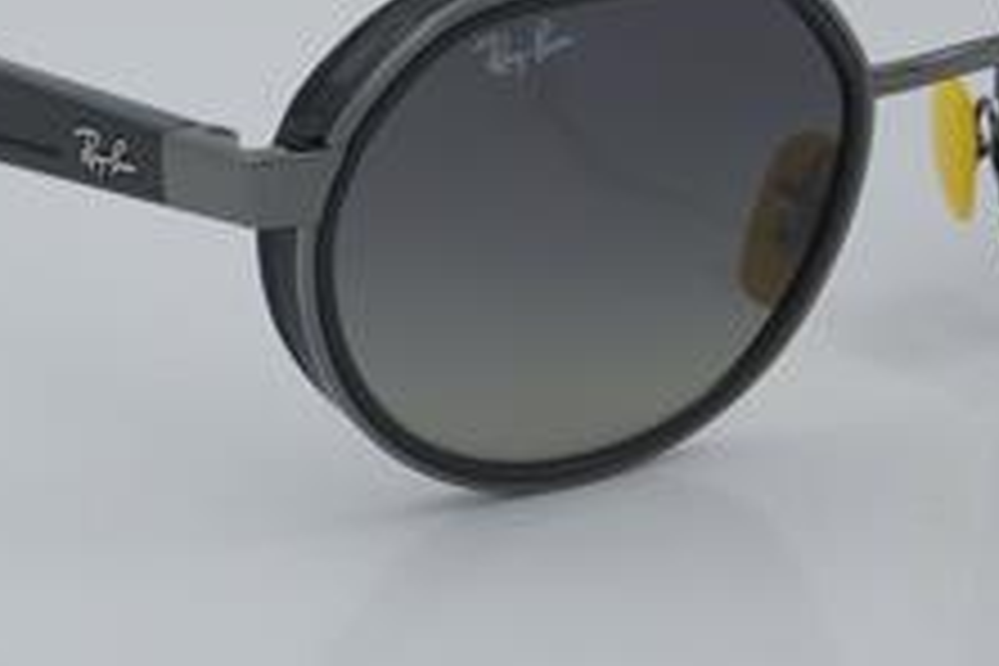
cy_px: 122
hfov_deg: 15.2
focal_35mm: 135
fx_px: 3746
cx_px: 477
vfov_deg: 10.1
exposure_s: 1/4
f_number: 32
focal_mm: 50
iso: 100
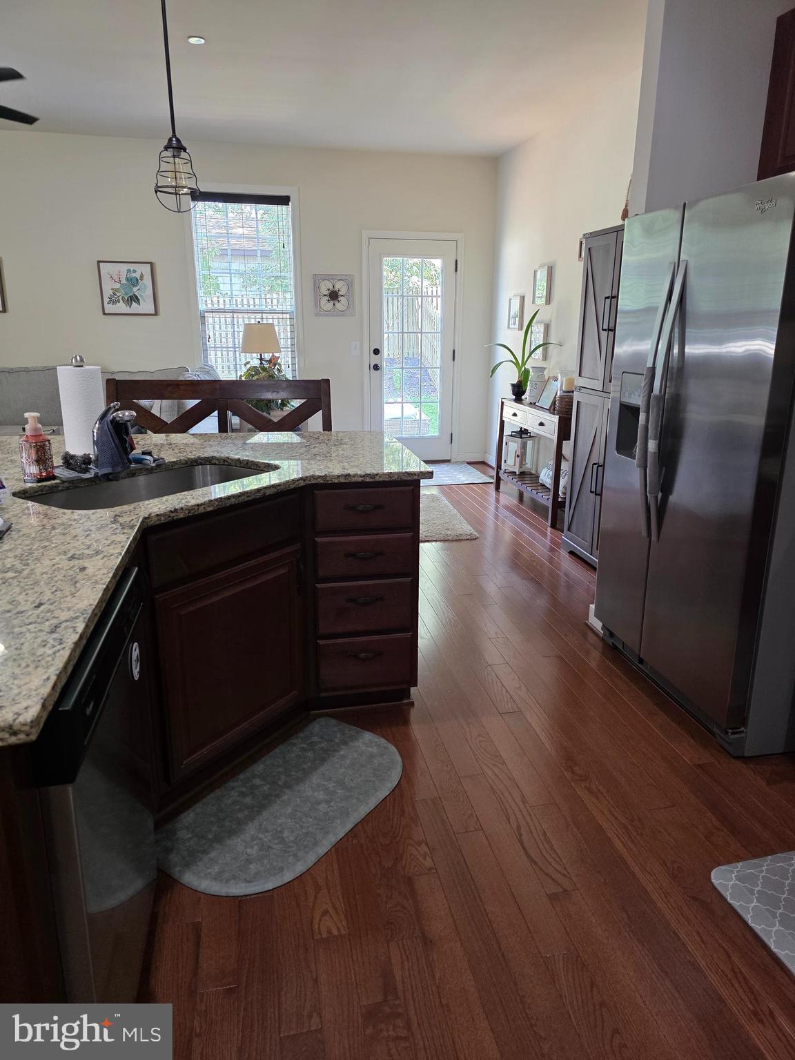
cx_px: 398
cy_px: 530
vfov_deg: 73.9
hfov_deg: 58.9
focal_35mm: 23
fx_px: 704
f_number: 1.7
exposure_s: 1/120
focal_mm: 6.3
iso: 320
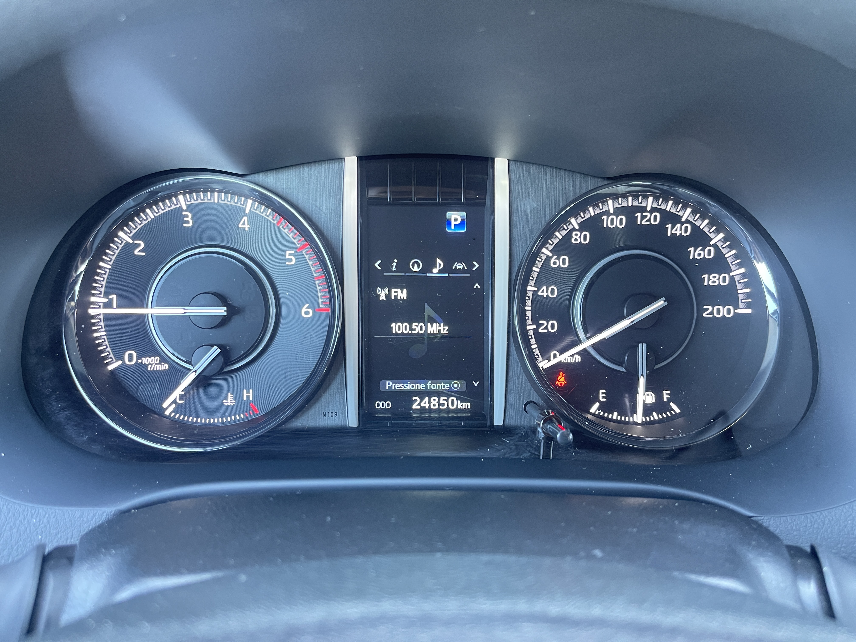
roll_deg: +0.1
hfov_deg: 69.4
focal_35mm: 25
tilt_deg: -28.7
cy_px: 321
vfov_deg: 54.9
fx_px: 618
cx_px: 428
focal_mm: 5.1
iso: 500
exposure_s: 1/60
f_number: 1.6
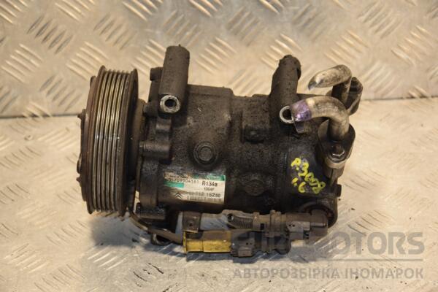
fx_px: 1277
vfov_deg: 13.0
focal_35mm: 105
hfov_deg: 19.5
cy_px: 146
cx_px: 219
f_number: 5.3
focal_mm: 70
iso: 800
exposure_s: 1/125
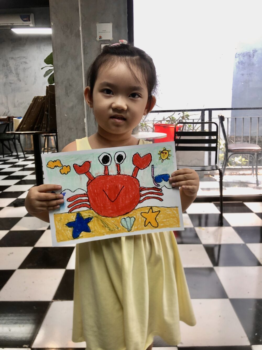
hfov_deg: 49.8
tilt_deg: -12.0
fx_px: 283
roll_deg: +0.3
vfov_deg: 63.4
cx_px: 131
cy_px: 175
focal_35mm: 28
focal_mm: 4
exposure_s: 1/100
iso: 40
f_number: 1.8
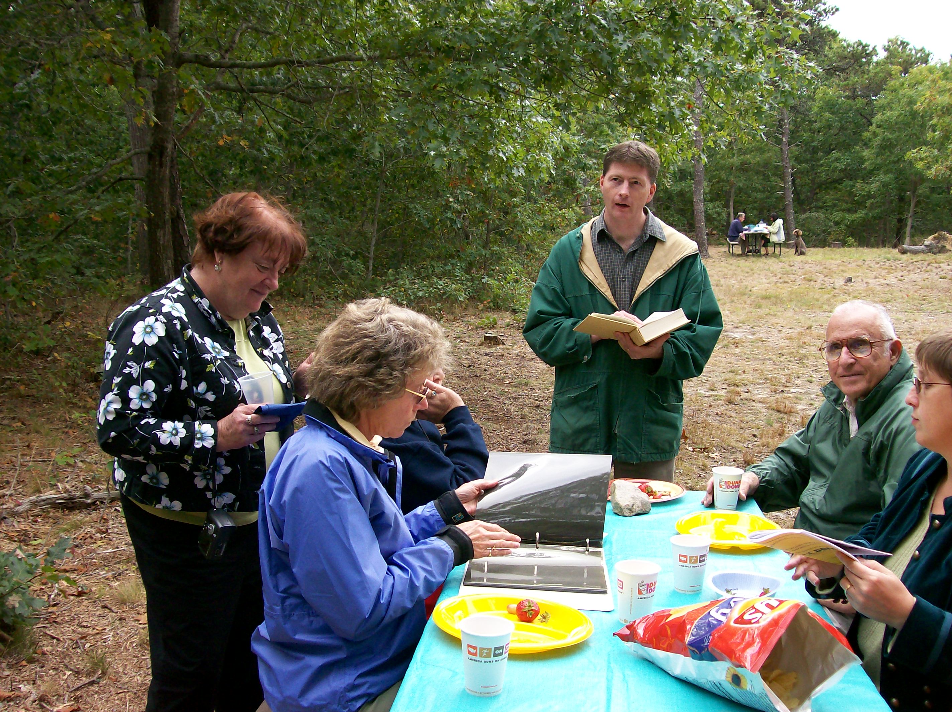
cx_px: 476
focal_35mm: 36
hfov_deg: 51.4
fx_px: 989
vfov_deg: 39.6
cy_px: 356
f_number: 2.7
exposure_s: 1/297
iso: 80
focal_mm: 6
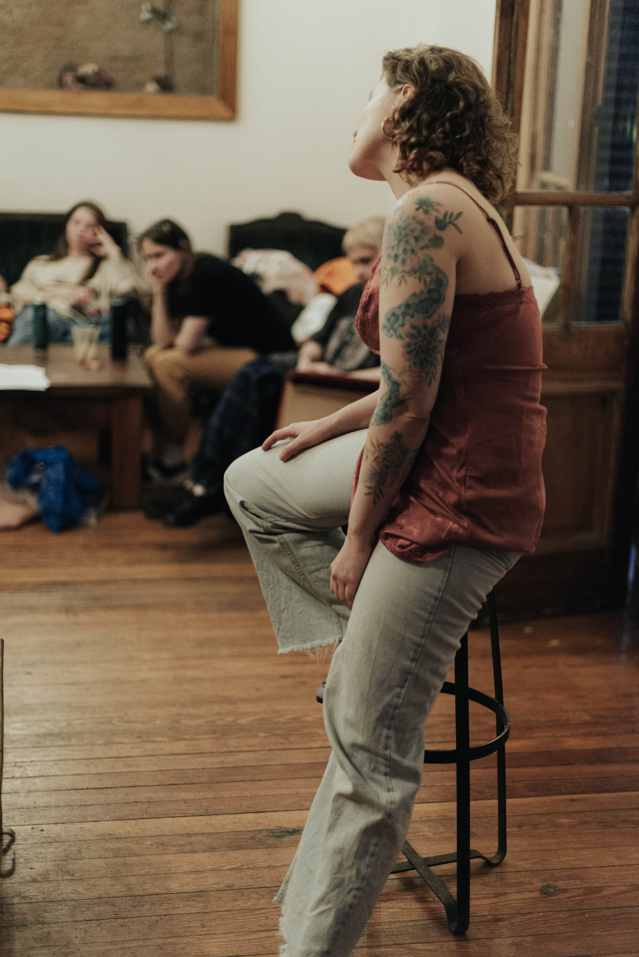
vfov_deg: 39.6
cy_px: 478
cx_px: 320
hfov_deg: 27.0
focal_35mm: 50
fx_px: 1330
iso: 2500
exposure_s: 1/200
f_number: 1.4
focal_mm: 50
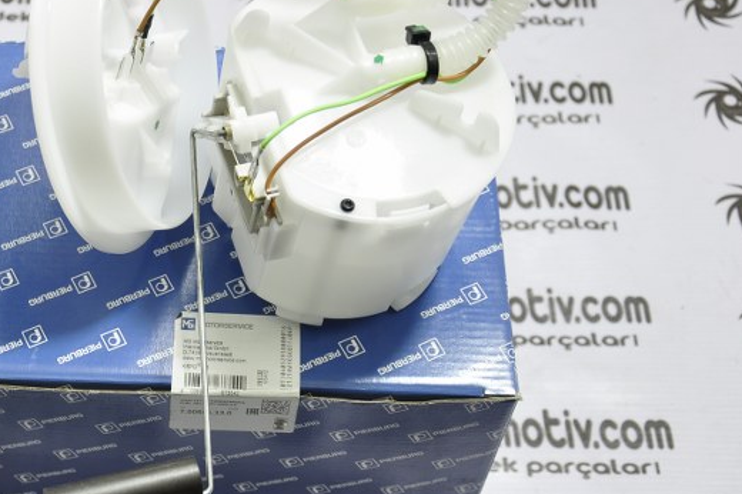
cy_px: 223
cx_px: 126
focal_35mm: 83
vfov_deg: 16.4
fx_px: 1710
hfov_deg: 24.0
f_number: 4.2
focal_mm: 32
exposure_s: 1/15
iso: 200
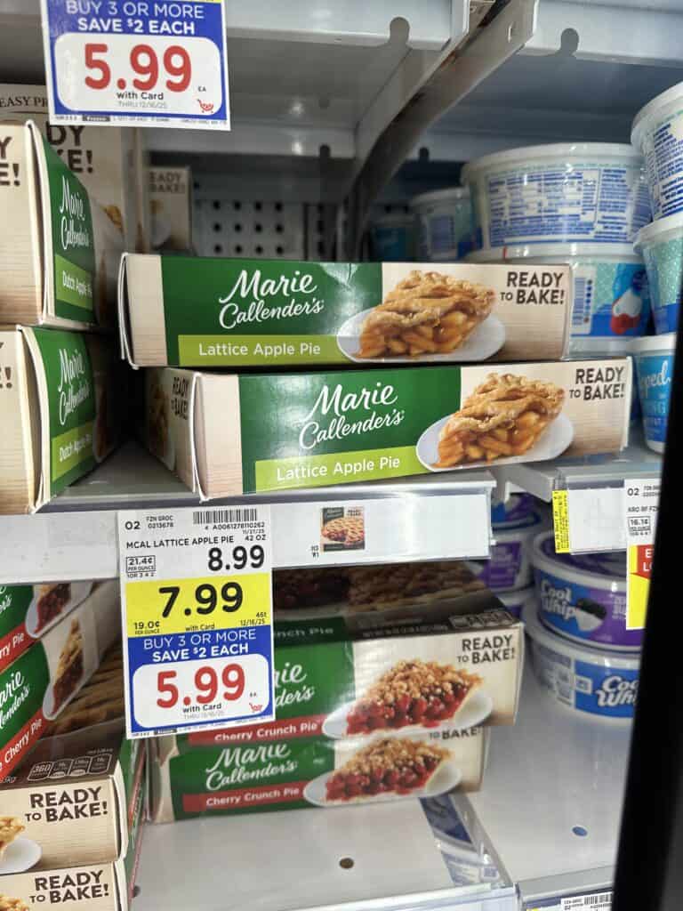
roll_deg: +0.0
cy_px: 456
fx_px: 631
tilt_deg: -13.1
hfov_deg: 56.8
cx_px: 342
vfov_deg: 71.6
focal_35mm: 24
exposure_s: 1/121
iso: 64
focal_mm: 6.86
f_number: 1.78
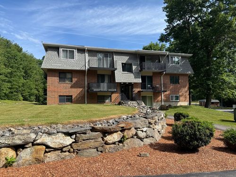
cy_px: 88
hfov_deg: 71.6
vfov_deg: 56.8
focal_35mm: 24
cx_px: 118
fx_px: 164
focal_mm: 6.76
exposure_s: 1/3021
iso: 80
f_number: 1.78
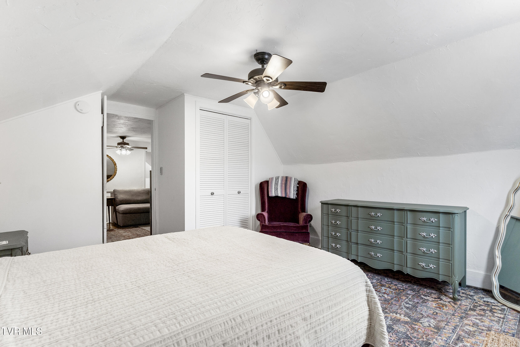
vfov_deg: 73.8
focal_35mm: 16
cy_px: 174
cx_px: 260
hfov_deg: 96.7
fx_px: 231
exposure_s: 1/40
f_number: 4
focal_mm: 11
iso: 100
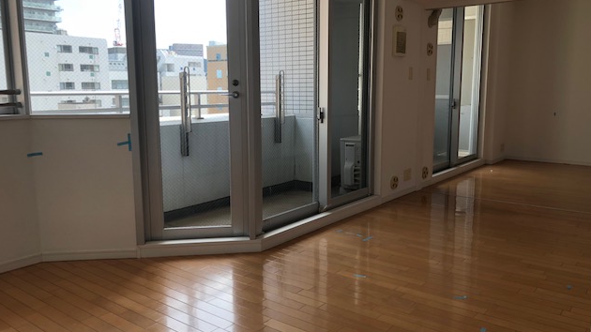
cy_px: 166
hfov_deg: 62.6
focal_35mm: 31
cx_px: 297
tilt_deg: -7.2
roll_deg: +1.0
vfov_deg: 37.7
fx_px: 486
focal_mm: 3.99
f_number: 1.8
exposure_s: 1/120
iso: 20
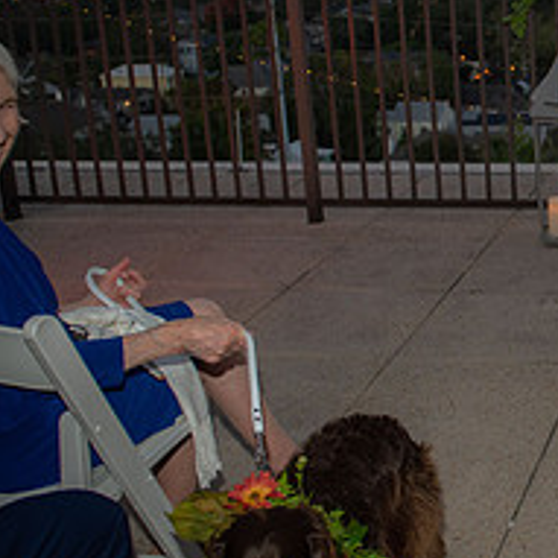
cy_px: 184
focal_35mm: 62
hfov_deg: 24.9
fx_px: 1131
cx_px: 678
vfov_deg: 27.5
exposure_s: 1/160
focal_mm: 24
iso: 800
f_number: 4
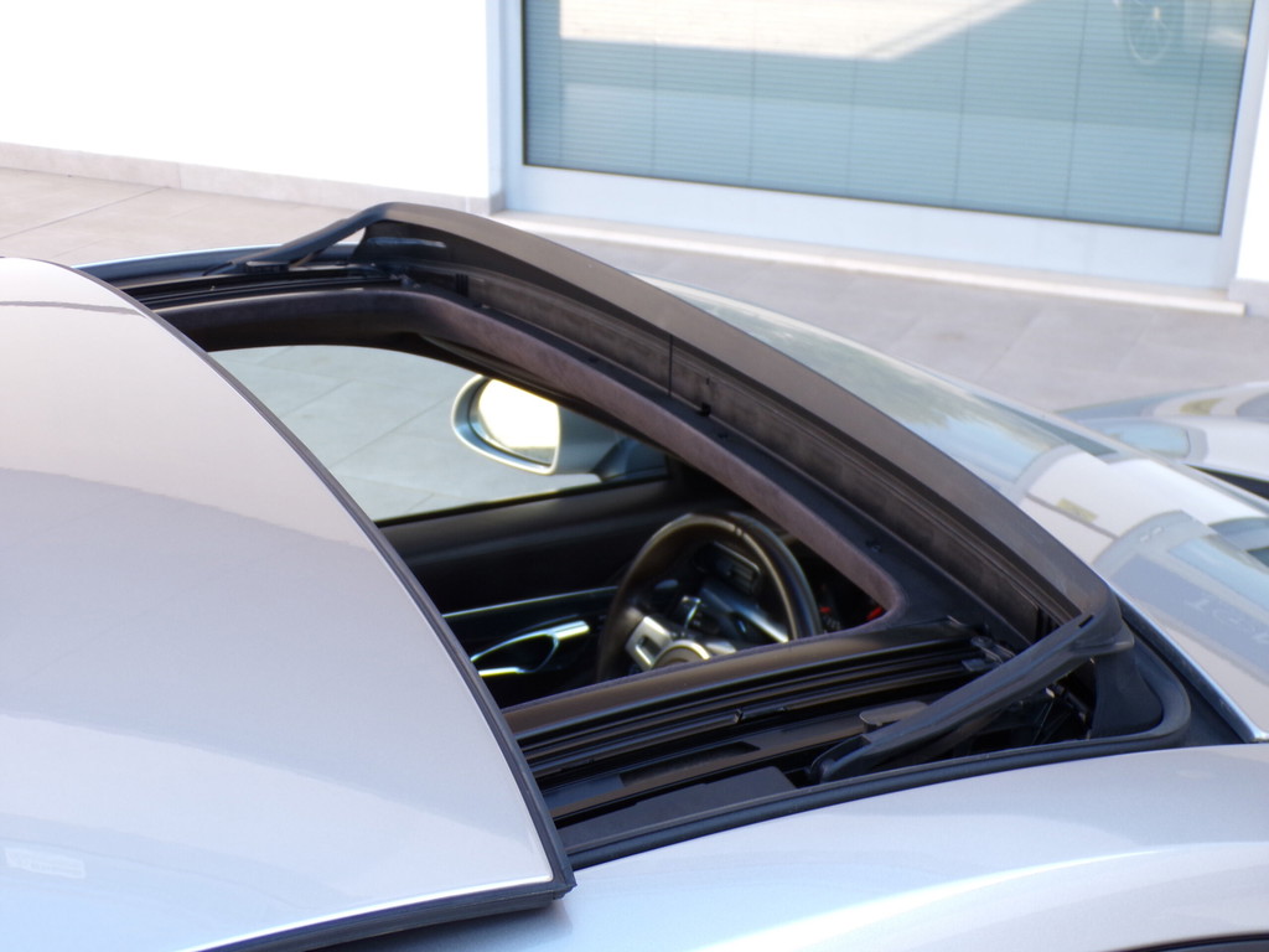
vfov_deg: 29.7
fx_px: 1796
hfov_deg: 38.9
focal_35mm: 49
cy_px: 476
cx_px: 634
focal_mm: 8.7
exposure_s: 1/75
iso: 100
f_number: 3.5
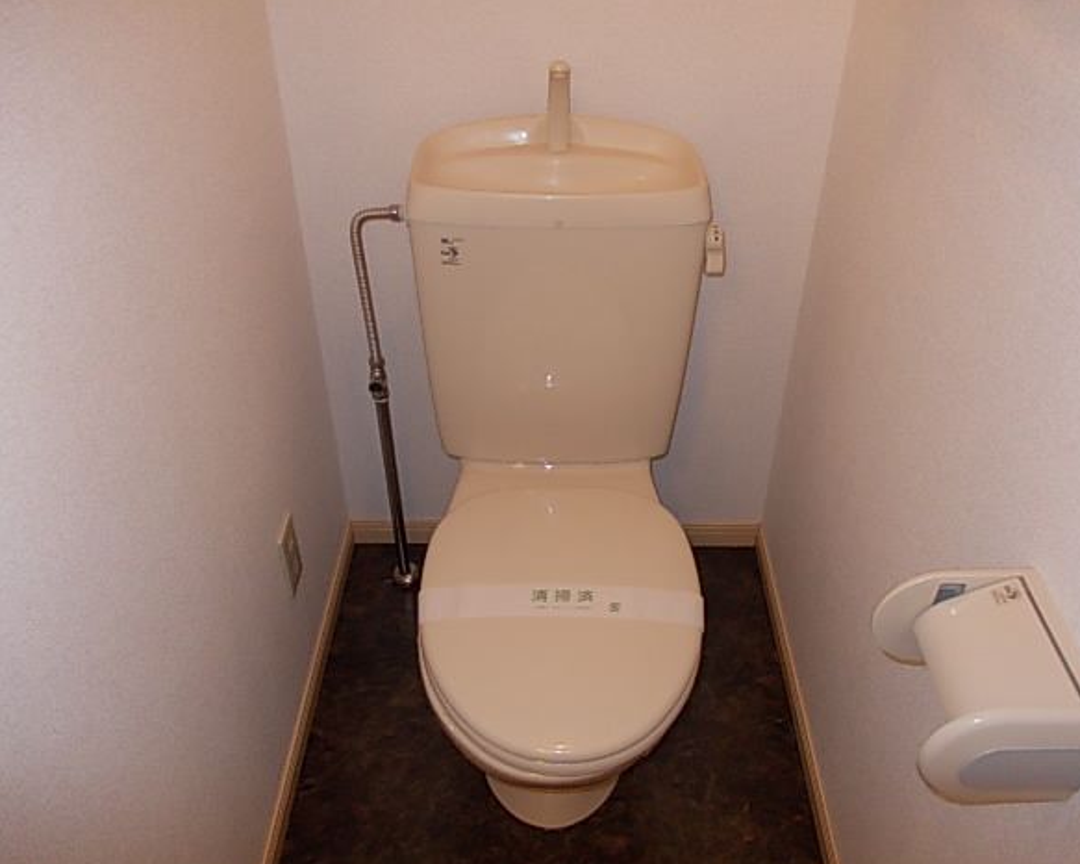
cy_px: 439
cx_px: 589
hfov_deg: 58.7
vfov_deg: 48.5
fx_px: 959
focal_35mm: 30
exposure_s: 1/25
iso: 200
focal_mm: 4
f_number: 2.7
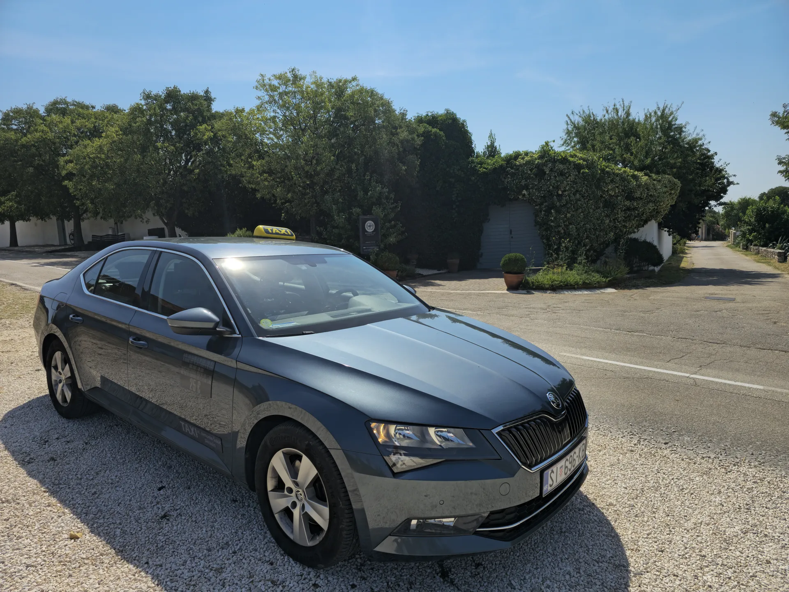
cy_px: 296
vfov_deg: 58.9
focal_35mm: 23
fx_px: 524
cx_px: 394
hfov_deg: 73.9
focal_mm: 6.3
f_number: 1.7
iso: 12
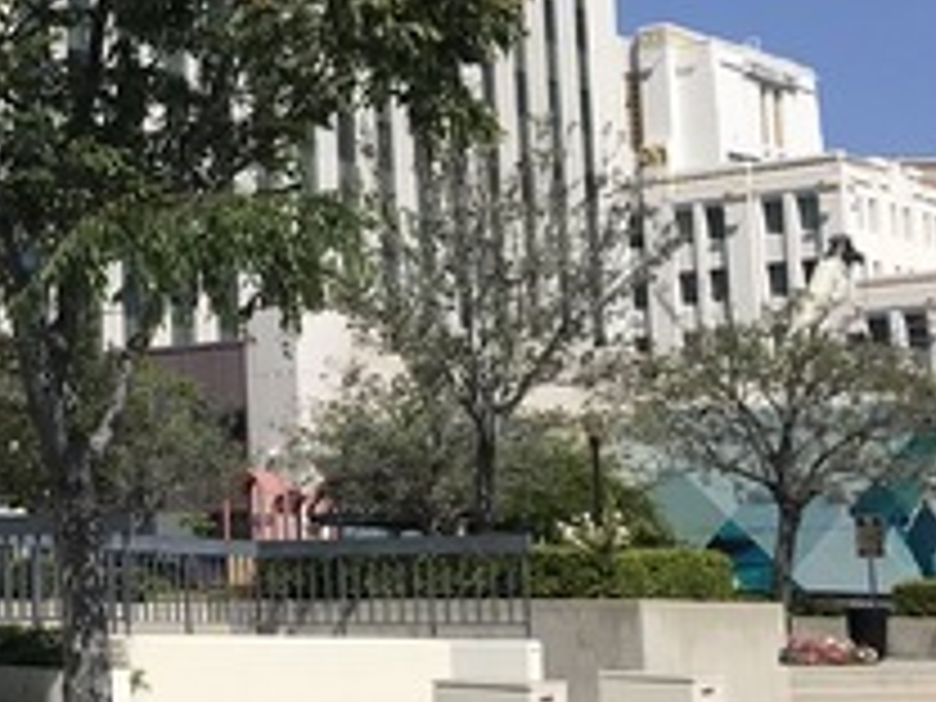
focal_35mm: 90
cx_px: -389
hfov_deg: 19.5
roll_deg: -0.8
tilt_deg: +10.7
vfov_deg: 16.4
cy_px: 252
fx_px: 2434
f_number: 1.8
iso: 20
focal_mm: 3.99
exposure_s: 1/4000
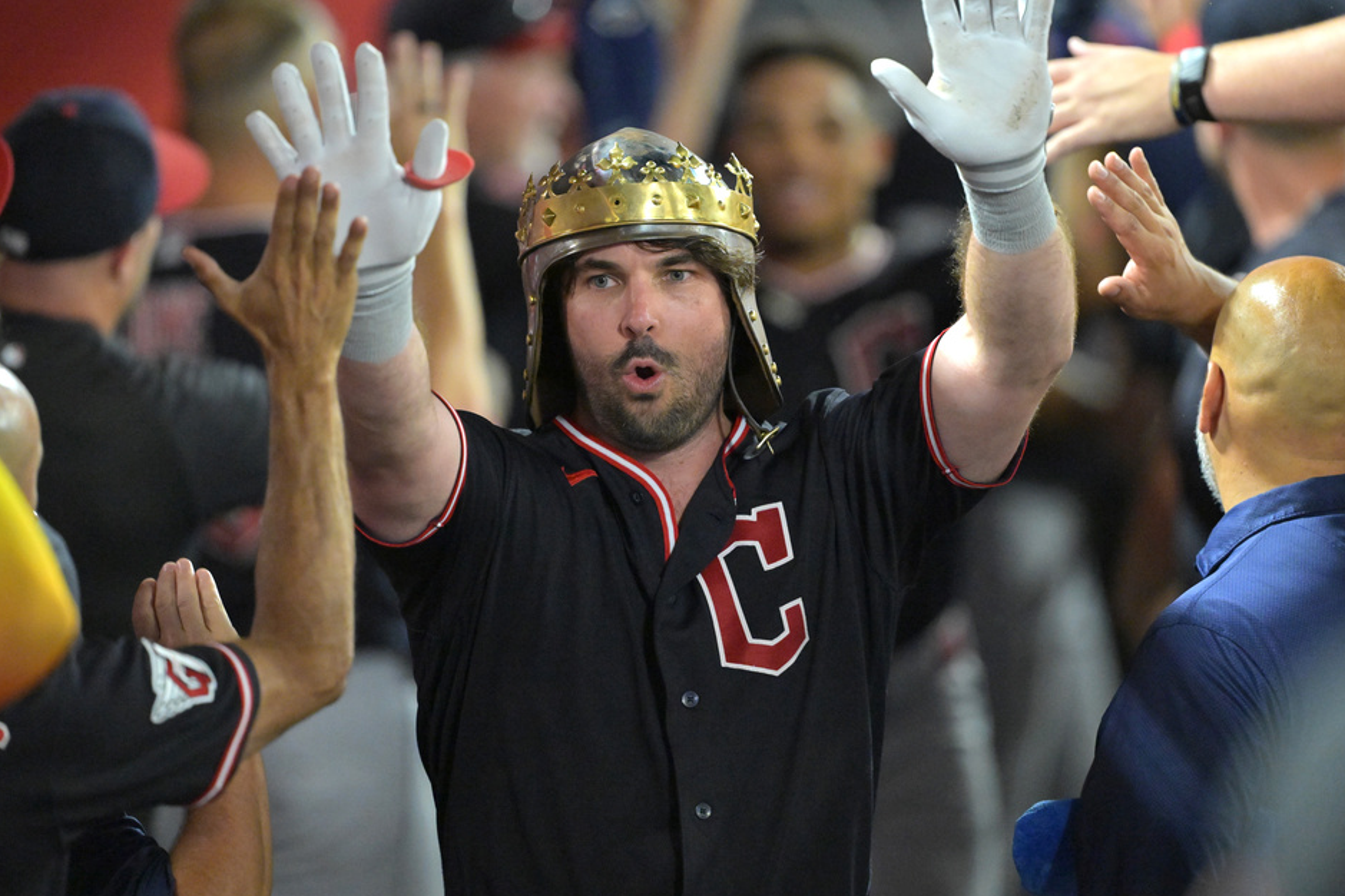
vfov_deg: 3.2
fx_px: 16288
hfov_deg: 4.7
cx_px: 693
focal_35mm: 436
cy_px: 431
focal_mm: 400
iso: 5000
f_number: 2.8
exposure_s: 1/1250
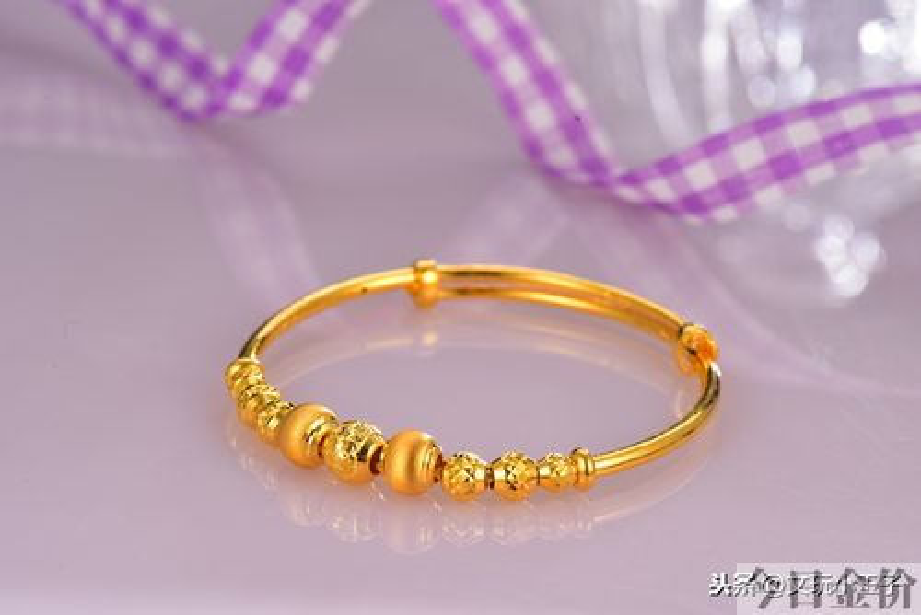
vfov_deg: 13.1
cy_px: 308
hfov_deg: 19.4
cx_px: 460
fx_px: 2688
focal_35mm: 105
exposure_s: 1/125
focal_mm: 105
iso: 80
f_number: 16
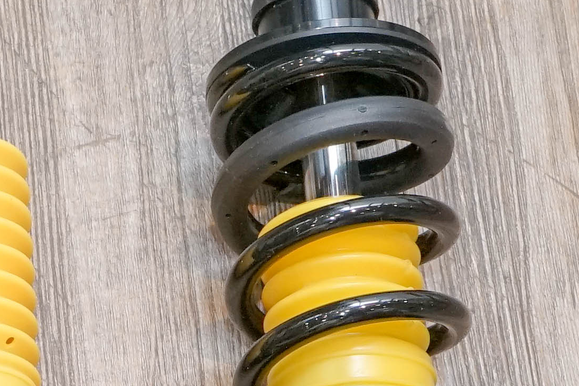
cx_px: -602
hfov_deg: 8.8
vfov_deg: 6.2
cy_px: 644
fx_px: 3522
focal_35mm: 219
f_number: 7.1
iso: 1600
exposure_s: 1/100
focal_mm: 40
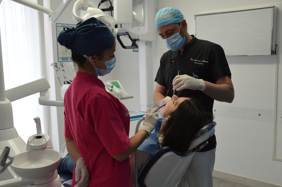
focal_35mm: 38
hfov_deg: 50.7
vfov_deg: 35.0
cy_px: 100
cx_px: 145
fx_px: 297
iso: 400
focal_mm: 22
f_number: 4.5
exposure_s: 1/80
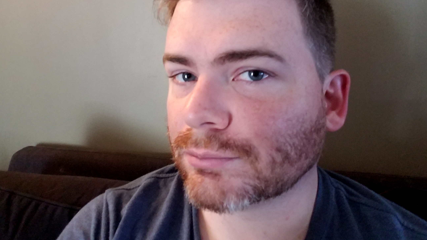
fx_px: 260
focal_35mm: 23
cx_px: 214
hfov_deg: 78.7
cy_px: 86
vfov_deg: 48.9
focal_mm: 2.1
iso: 250
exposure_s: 1/15
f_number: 1.7
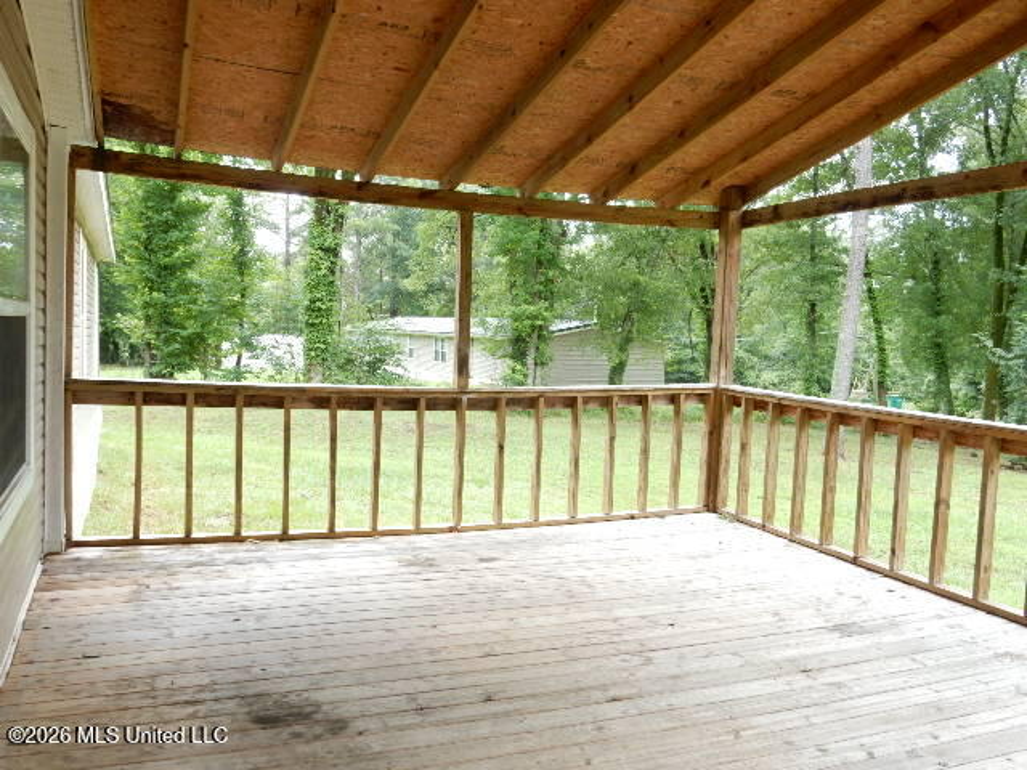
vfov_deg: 46.8
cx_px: 514
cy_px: 385
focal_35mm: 30
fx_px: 890
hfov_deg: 60.0
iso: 125
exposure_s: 1/60
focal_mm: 5.4
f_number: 4
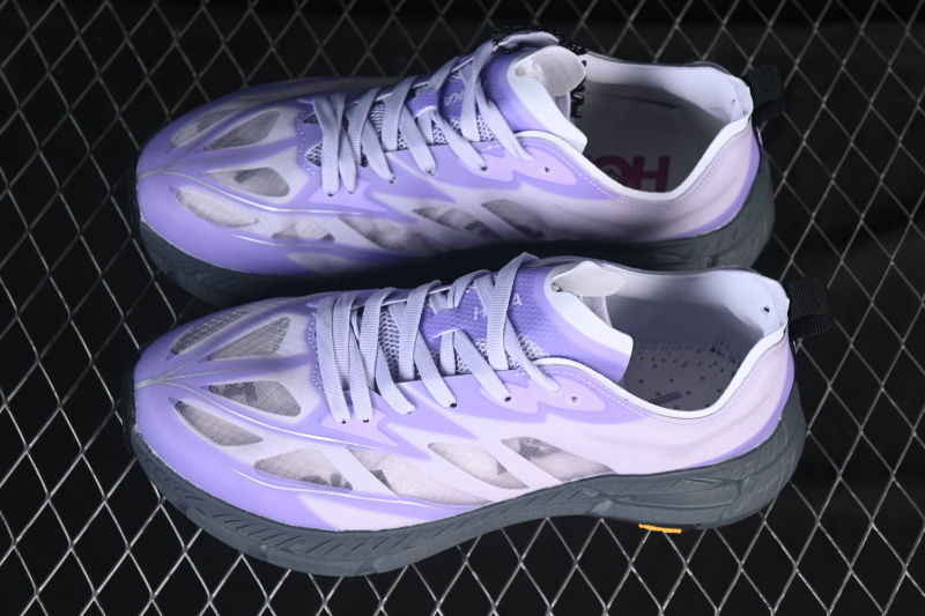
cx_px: 462
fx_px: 1927
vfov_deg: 18.2
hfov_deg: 27.0
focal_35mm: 75
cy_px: 308
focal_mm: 50
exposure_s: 1/60
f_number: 6.3
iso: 160
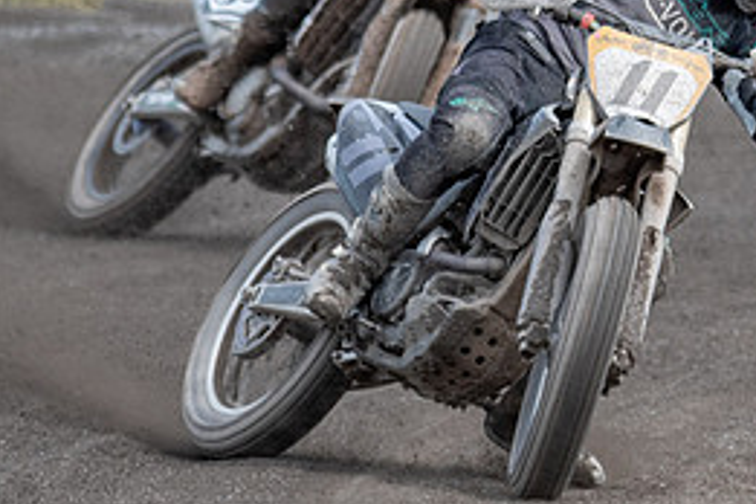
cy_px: 313
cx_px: 571
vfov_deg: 1.0
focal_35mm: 1322
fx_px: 27760
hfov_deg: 1.6
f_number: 5.6
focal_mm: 320
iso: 200
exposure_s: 1/400
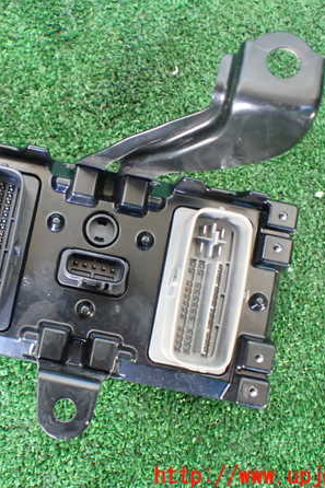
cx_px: 73
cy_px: 244
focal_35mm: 42
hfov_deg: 31.2
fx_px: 569
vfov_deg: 46.4
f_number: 2.3
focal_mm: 5.4
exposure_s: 1/30
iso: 1000
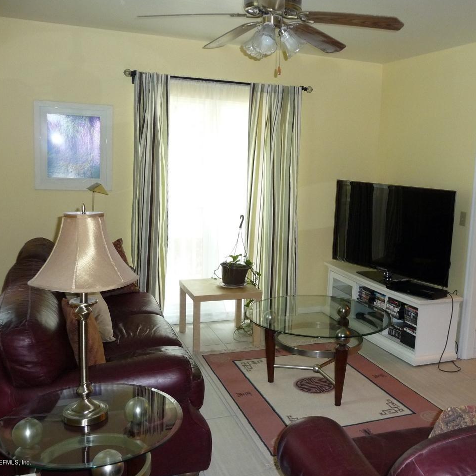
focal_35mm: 34
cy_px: 234
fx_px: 529
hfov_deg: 48.0
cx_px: 298
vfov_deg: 48.4
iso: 320
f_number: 3.3
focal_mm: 4.7
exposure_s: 1/30
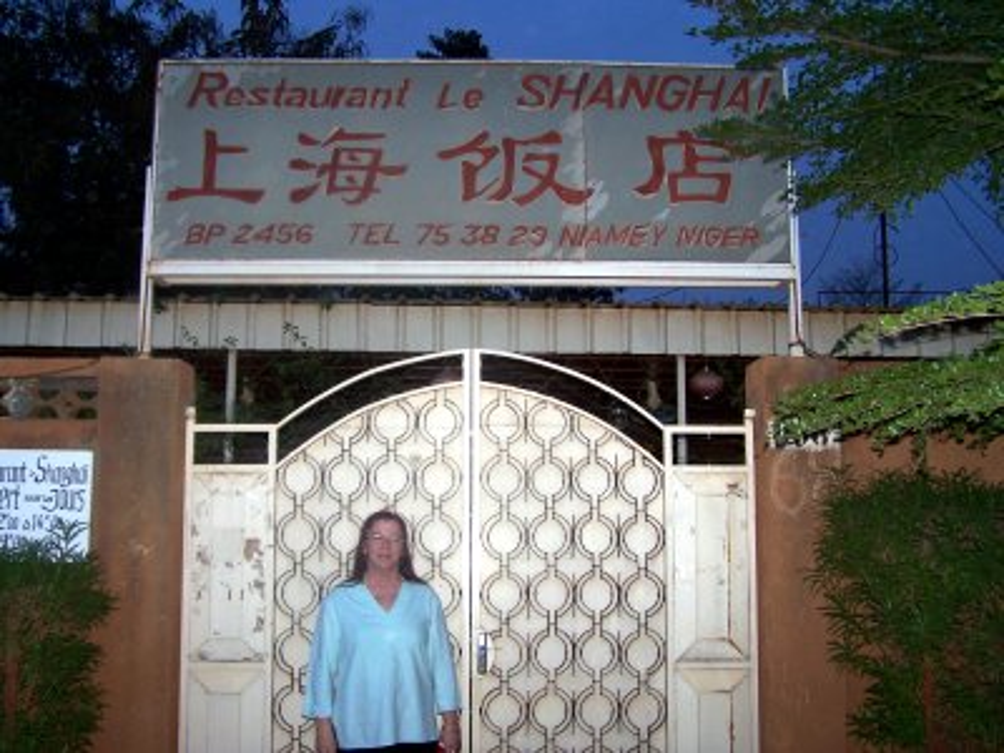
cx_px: 502
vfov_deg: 37.7
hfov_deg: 49.0
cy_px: 376
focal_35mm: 38
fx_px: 1102
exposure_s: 1/60
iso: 80
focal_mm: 6.3
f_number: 2.8
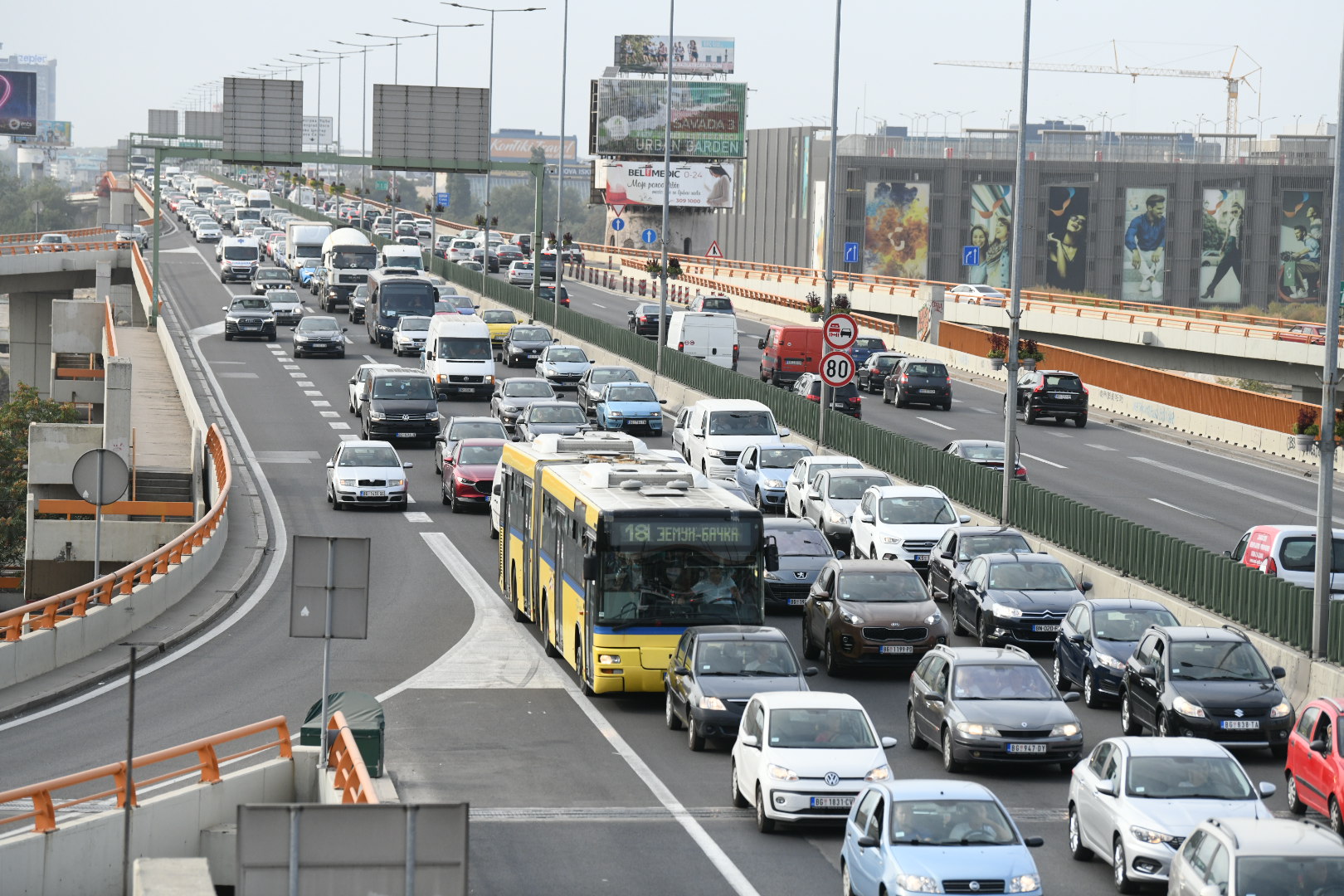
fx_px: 5226
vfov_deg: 9.8
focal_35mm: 140
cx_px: 672
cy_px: 448
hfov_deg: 14.7
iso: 1000
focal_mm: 140
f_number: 4
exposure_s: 1/6400
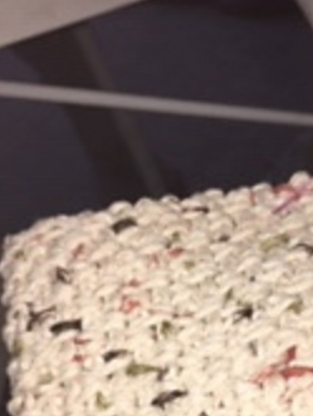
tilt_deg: -45.3
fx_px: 674
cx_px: 228
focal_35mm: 56
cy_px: 352
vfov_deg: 33.0
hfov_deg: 25.9
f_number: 2.2
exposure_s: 1/126
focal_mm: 4.15
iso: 25
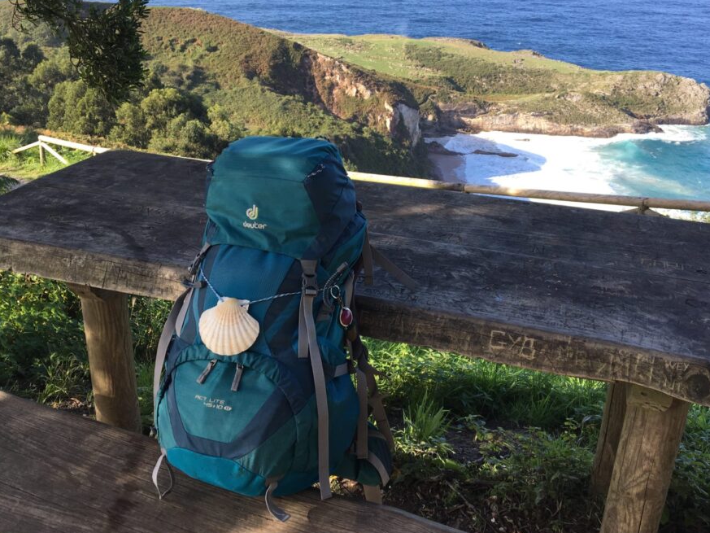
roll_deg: -0.7
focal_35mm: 34
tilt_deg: -26.2
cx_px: 363
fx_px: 697
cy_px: 245
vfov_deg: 41.8
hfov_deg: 53.9
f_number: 2.2
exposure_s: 1/329
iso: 25
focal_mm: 4.15
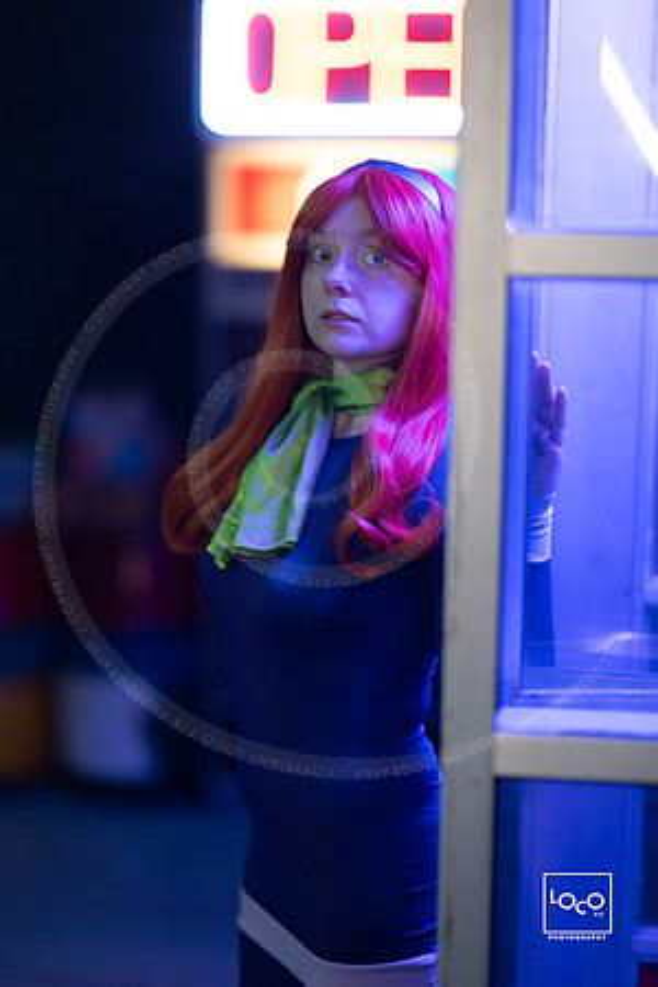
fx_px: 2330
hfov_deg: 16.1
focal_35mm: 85
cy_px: 494
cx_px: 329
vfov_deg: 23.9
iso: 1000
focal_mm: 85
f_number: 1.2
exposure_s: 1/250
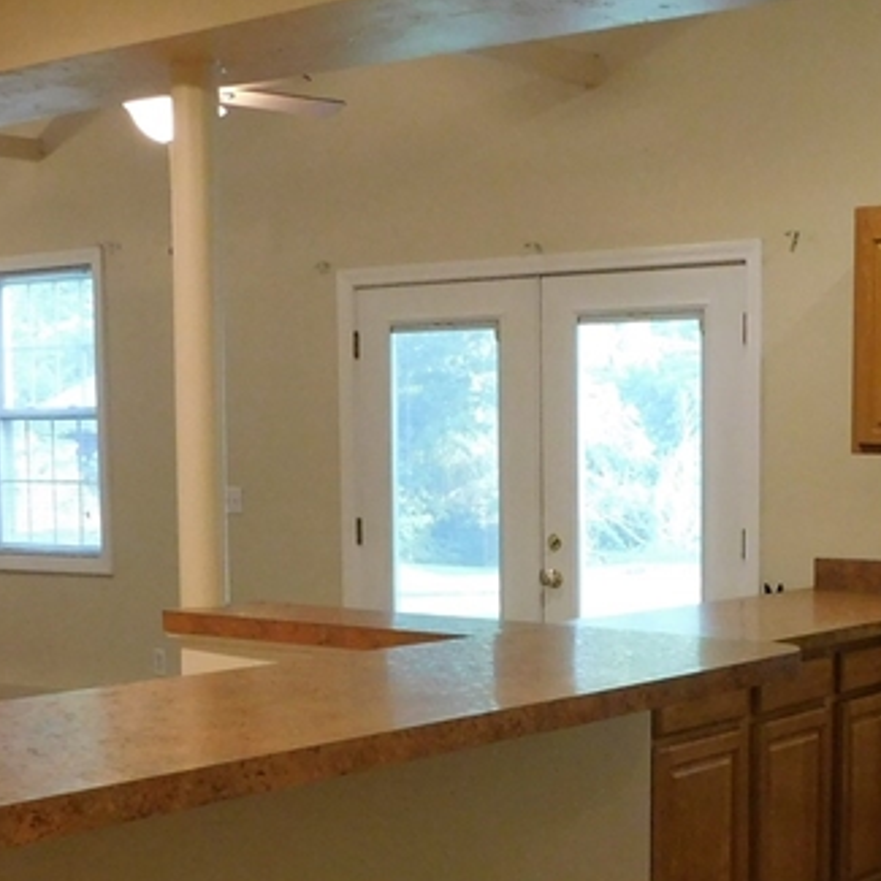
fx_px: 1843
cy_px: 645
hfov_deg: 26.8
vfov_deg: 26.6
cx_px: 564
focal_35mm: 64
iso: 360
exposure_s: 1/30
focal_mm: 4
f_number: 3
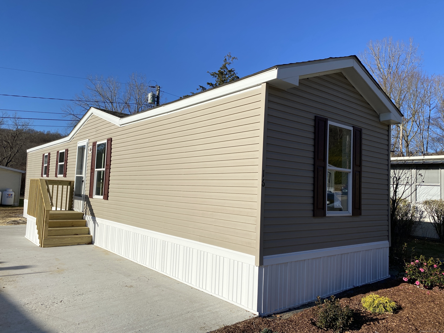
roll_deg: -2.1
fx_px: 333
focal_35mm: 26
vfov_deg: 53.1
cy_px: 166
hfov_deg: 67.3
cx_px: 222
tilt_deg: +2.6
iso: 32
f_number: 1.8
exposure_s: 1/5495
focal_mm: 4.25
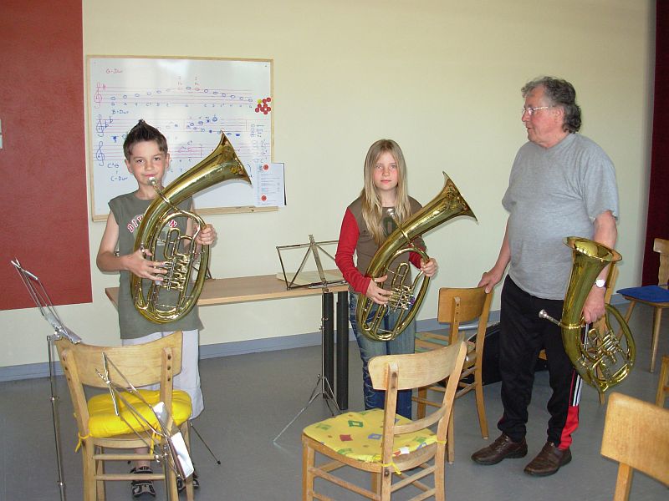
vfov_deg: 37.7
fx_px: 734
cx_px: 334
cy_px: 250
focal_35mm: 38
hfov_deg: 49.0
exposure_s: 1/65.9
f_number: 2.9
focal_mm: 6.3
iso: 103
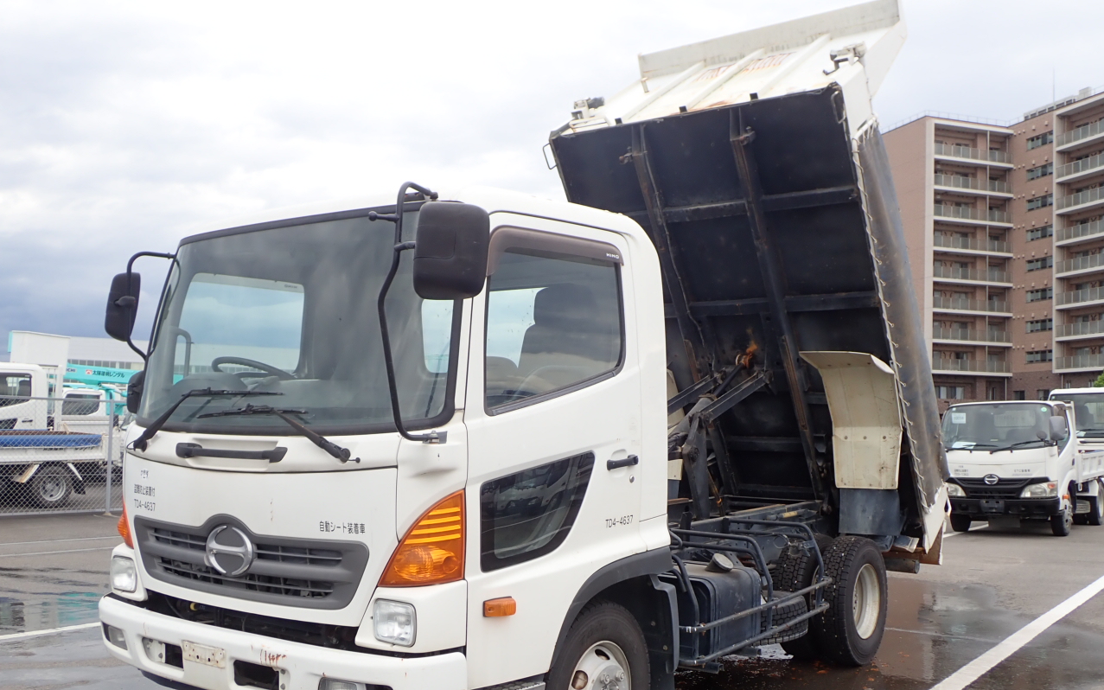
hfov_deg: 56.7
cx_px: 552
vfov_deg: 37.2
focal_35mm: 34
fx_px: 1023
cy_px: 393
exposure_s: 1/320
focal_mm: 5.87
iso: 100
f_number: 3.2
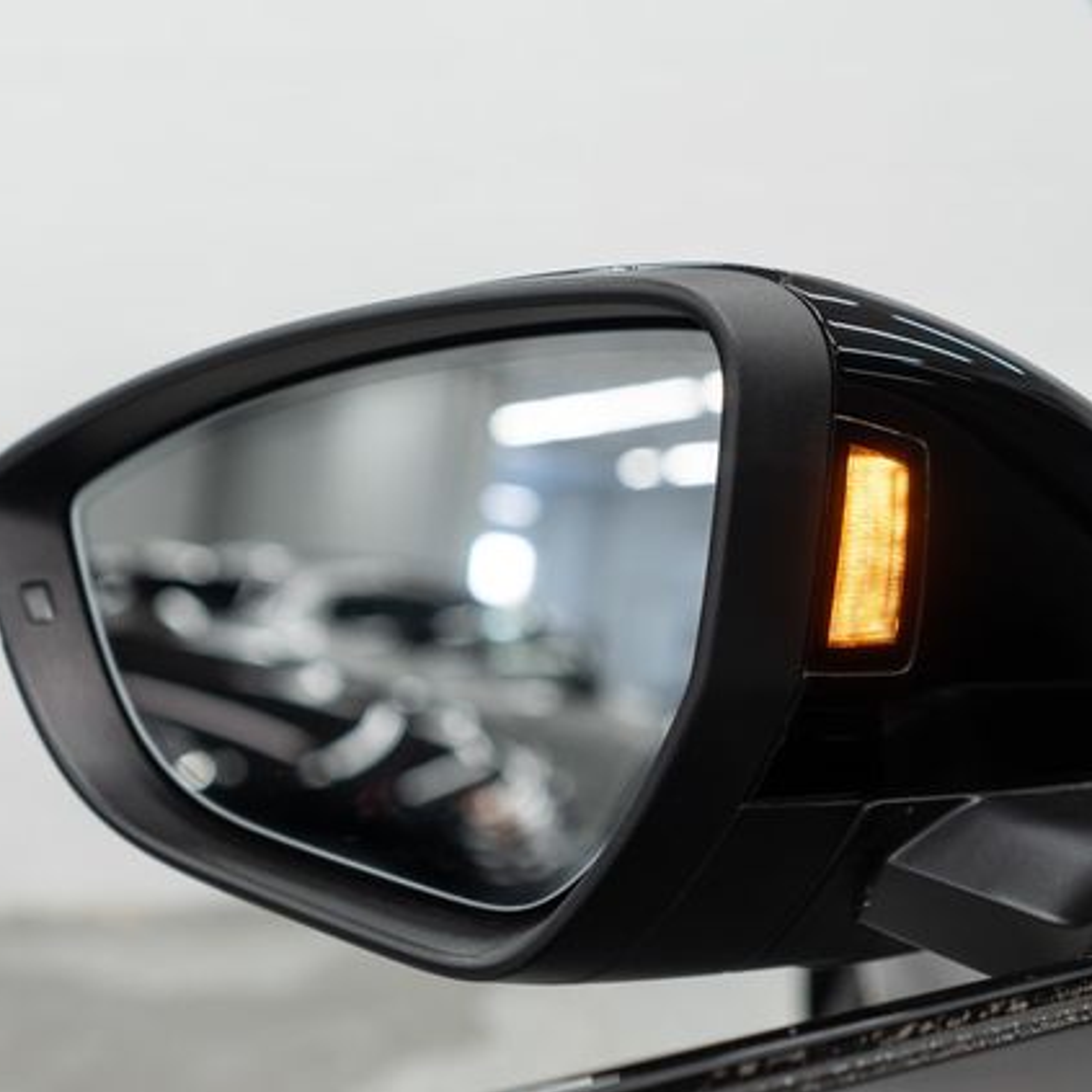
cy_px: 549
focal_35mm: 54
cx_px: 578
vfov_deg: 31.6
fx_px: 1927
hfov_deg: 31.6
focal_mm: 28
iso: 200
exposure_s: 1/40
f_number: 3.2
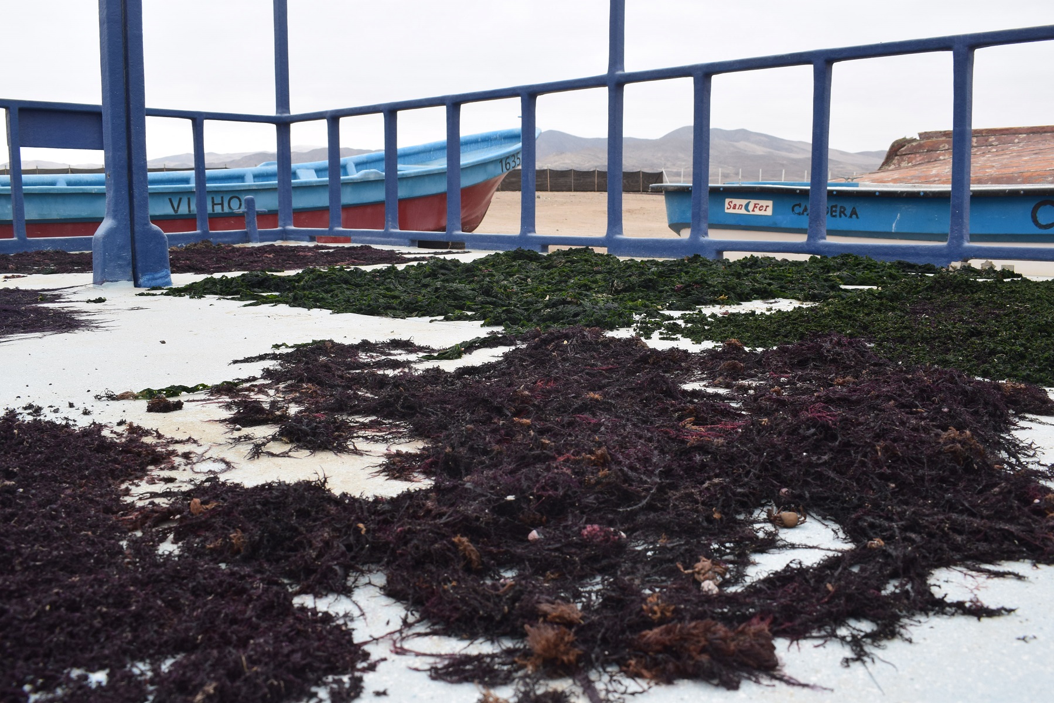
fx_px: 966
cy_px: 352
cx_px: 527
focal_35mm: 33
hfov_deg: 57.2
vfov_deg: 40.0
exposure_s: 1/250
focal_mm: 22
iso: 400
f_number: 10
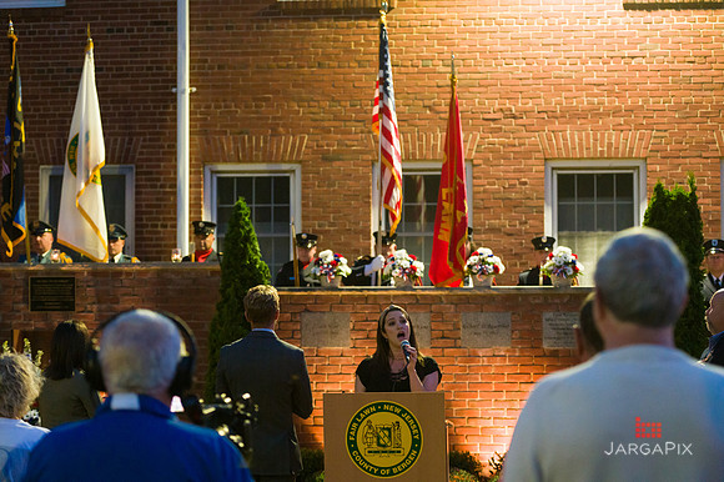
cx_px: 362
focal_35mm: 70
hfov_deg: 28.9
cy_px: 241
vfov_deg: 19.4
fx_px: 1407
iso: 6400
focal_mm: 70
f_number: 3.2
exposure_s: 1/100
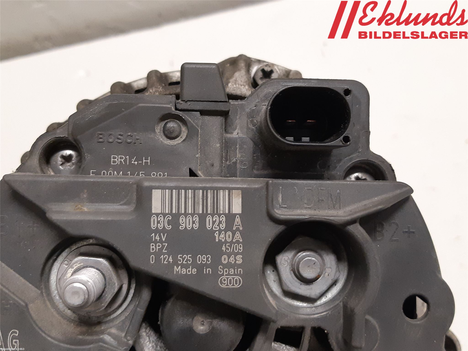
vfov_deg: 53.1
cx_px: 234
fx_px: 352
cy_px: 176
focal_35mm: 26
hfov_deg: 67.3
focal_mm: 3.93
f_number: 1.7
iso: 250
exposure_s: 1/33
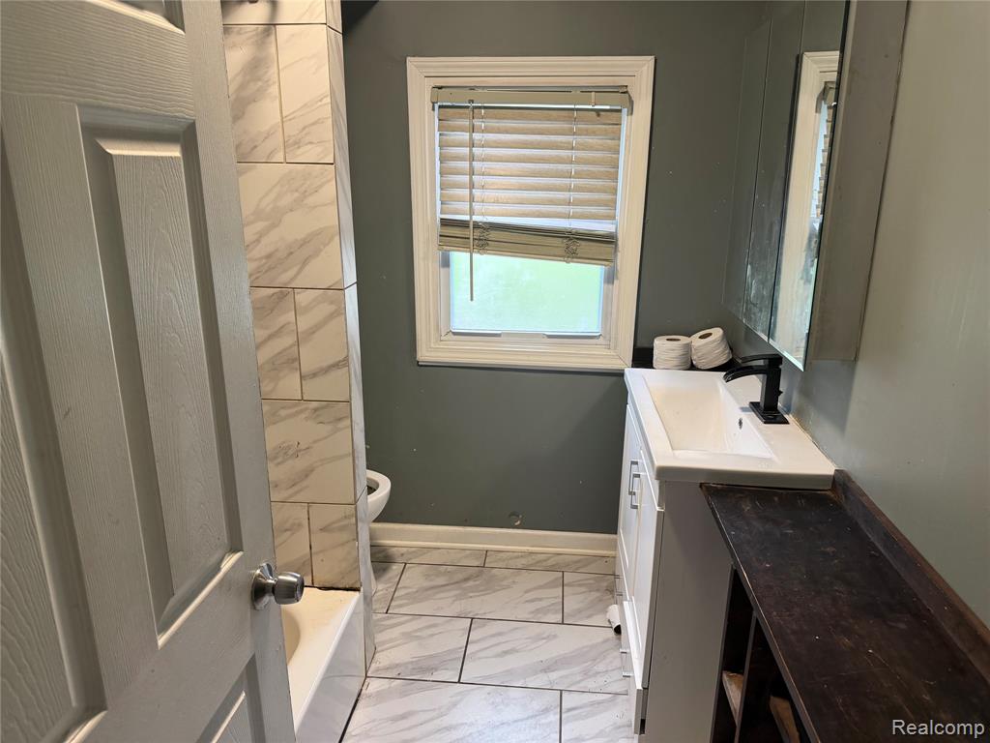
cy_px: 372
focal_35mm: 24
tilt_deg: -17.2
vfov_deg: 56.8
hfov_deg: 71.6
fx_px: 686
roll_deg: +0.5
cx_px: 495
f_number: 1.78
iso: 200
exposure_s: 1/60
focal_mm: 6.76
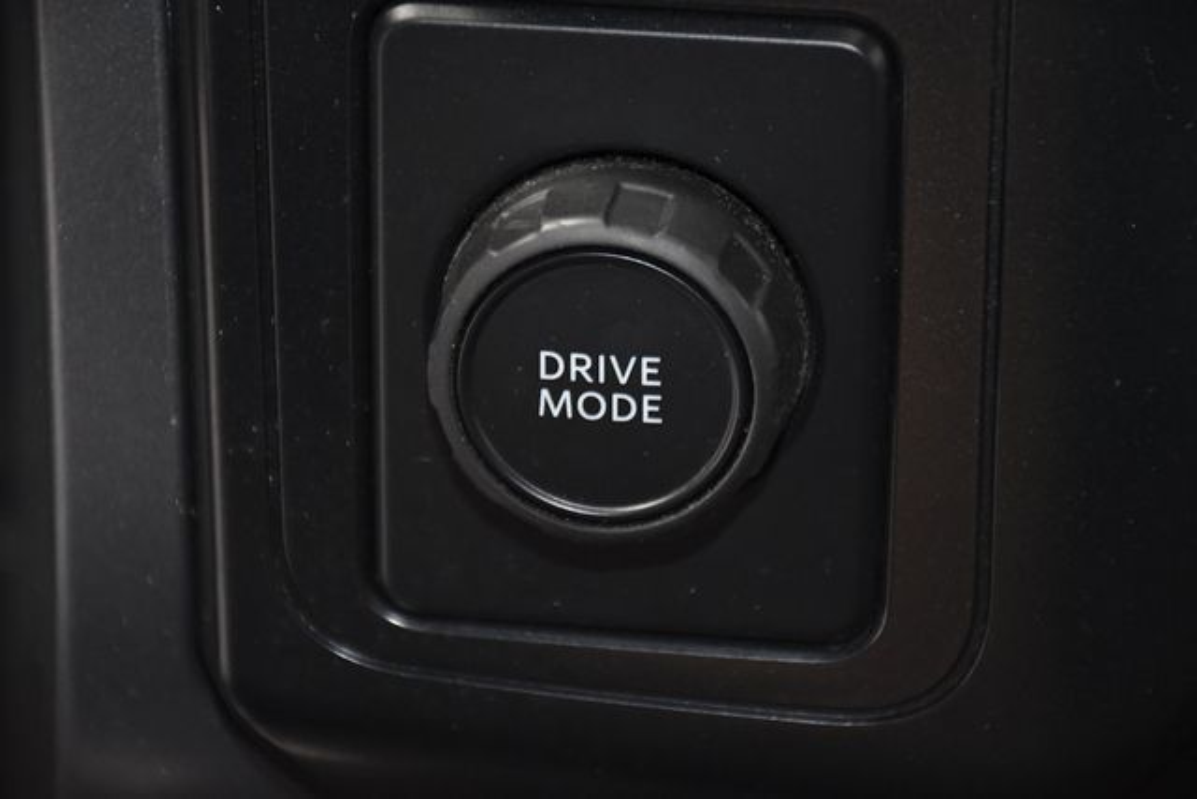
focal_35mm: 210
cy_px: 400
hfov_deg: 9.8
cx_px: 598
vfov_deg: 6.5
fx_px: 6984
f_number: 5.6
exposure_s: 1/80
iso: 2500
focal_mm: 140
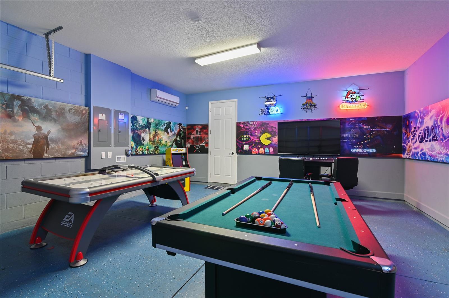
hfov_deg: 96.8
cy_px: 149
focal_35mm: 16
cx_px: 224
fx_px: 199
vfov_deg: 73.6
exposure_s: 1.6
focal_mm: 16
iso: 100
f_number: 8
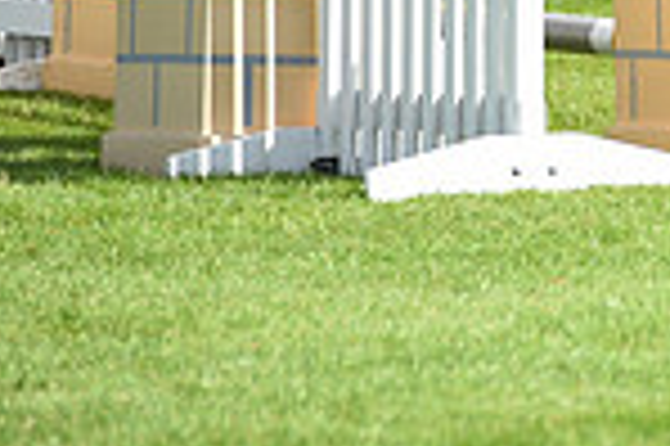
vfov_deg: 1.8
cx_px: 1196
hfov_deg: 2.6
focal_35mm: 780
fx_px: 14501
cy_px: -338
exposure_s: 1/1600
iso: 320
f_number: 5.6
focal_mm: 200
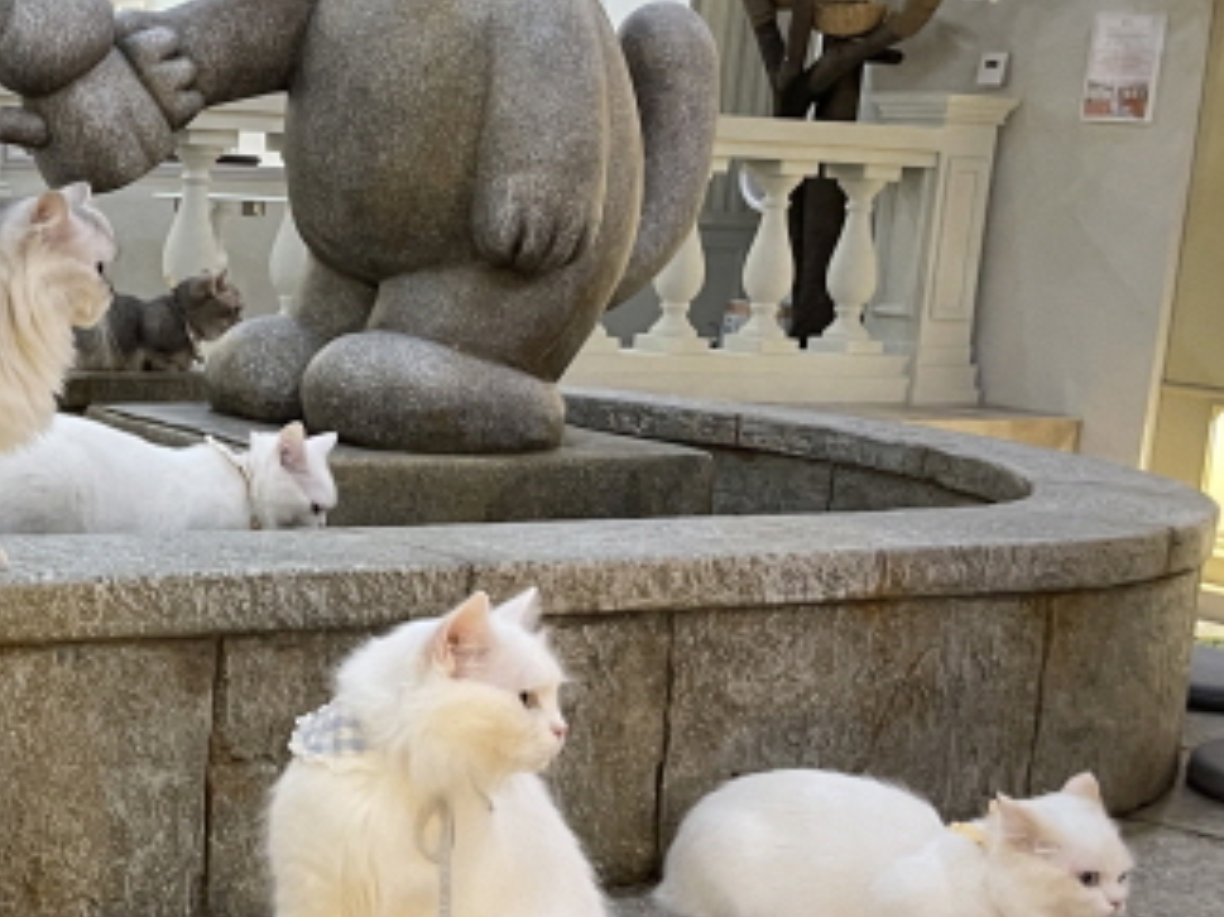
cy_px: 504
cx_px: -121
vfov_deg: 22.6
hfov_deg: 27.3
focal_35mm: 65
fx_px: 2298
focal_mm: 5.1
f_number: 1.6
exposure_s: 1/60
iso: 200
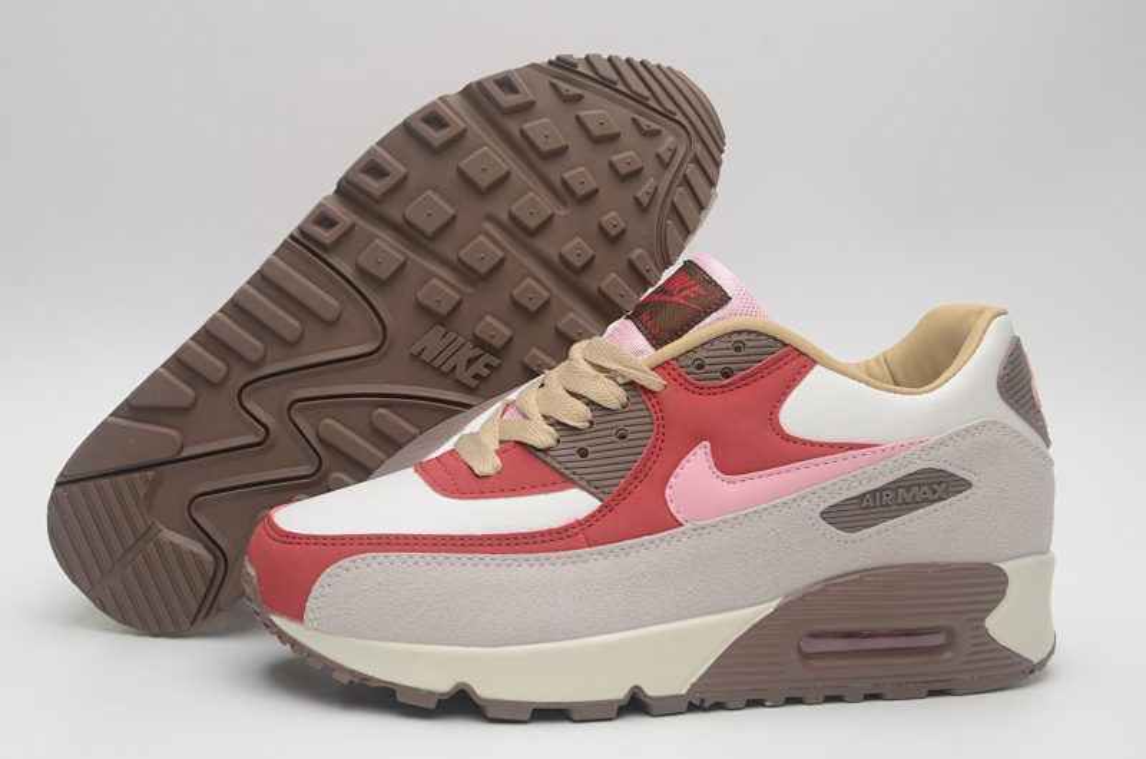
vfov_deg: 21.5
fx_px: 2001
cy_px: 380
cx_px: 573
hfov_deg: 32.0
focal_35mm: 63
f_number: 8
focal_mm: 42
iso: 100
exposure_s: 1/125
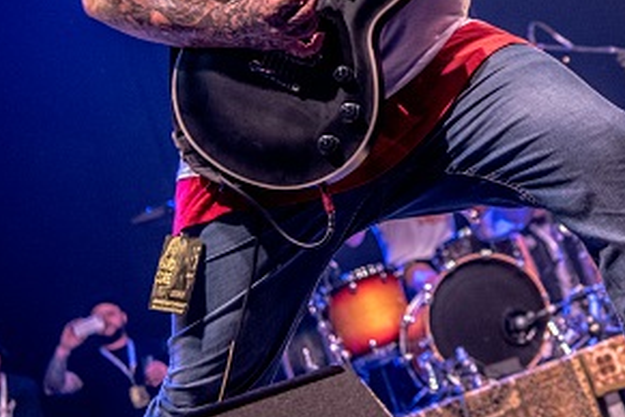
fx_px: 1632
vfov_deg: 14.2
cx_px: 623
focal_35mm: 94
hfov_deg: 21.0
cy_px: -59
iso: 1600
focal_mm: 38
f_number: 2.8
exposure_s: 1/100
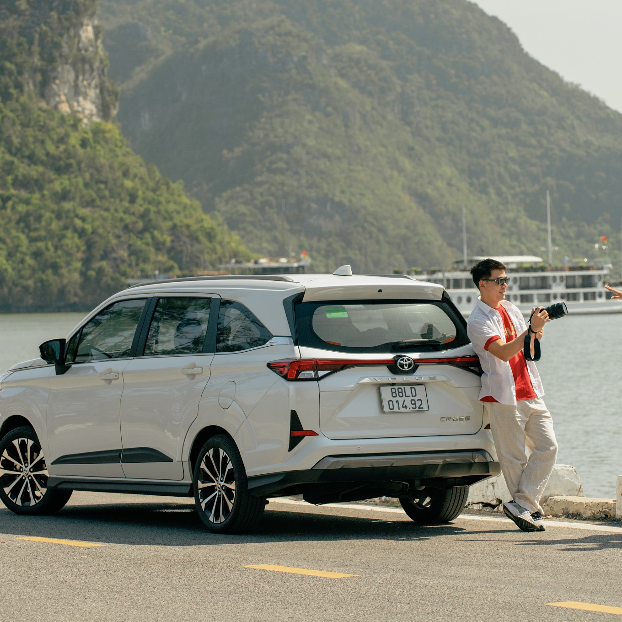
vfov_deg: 10.7
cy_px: 251
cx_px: 412
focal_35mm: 164
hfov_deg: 10.6
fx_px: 3334
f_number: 5.6
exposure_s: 1/640
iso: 160
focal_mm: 105
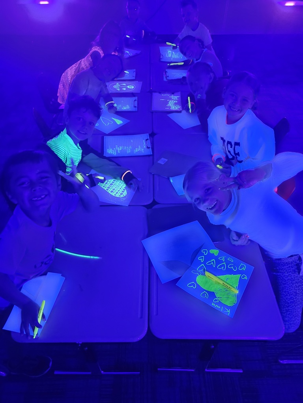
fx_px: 268
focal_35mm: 23
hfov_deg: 58.9
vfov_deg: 73.9
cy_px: 202
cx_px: 152
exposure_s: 1/24
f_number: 1.7
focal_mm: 6.3
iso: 1600
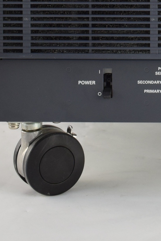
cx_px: 197
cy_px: -93
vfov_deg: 15.3
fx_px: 843
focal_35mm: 126
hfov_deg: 10.7
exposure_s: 1/30
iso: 400
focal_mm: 25
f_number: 10
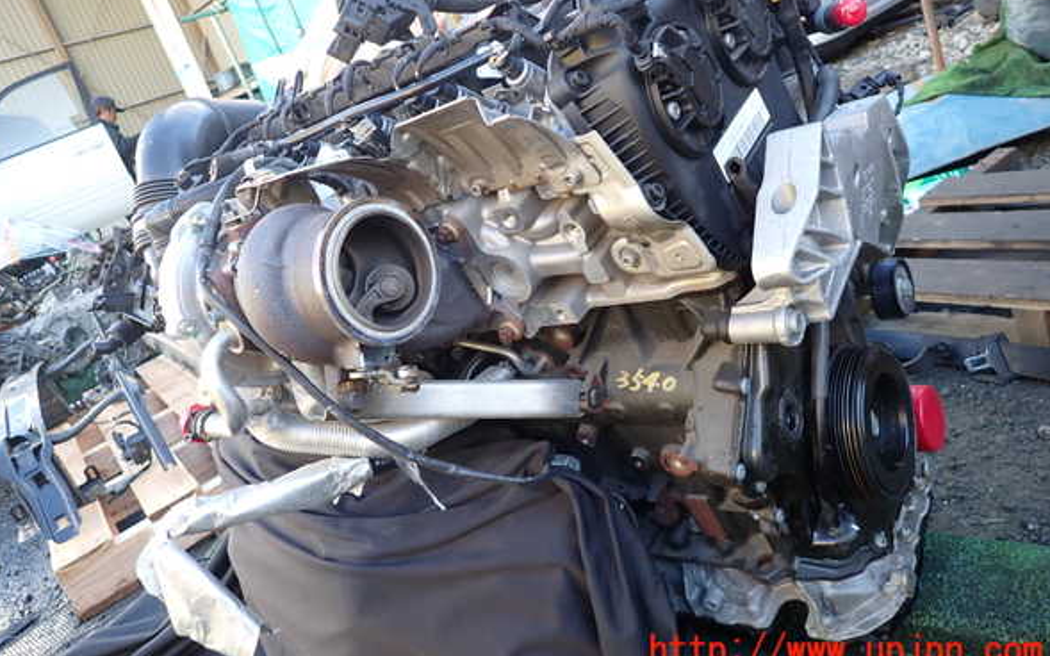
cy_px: 273
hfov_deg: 68.4
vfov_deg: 45.8
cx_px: 517
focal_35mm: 27
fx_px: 773
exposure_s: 1/80
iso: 100
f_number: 2
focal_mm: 4.5
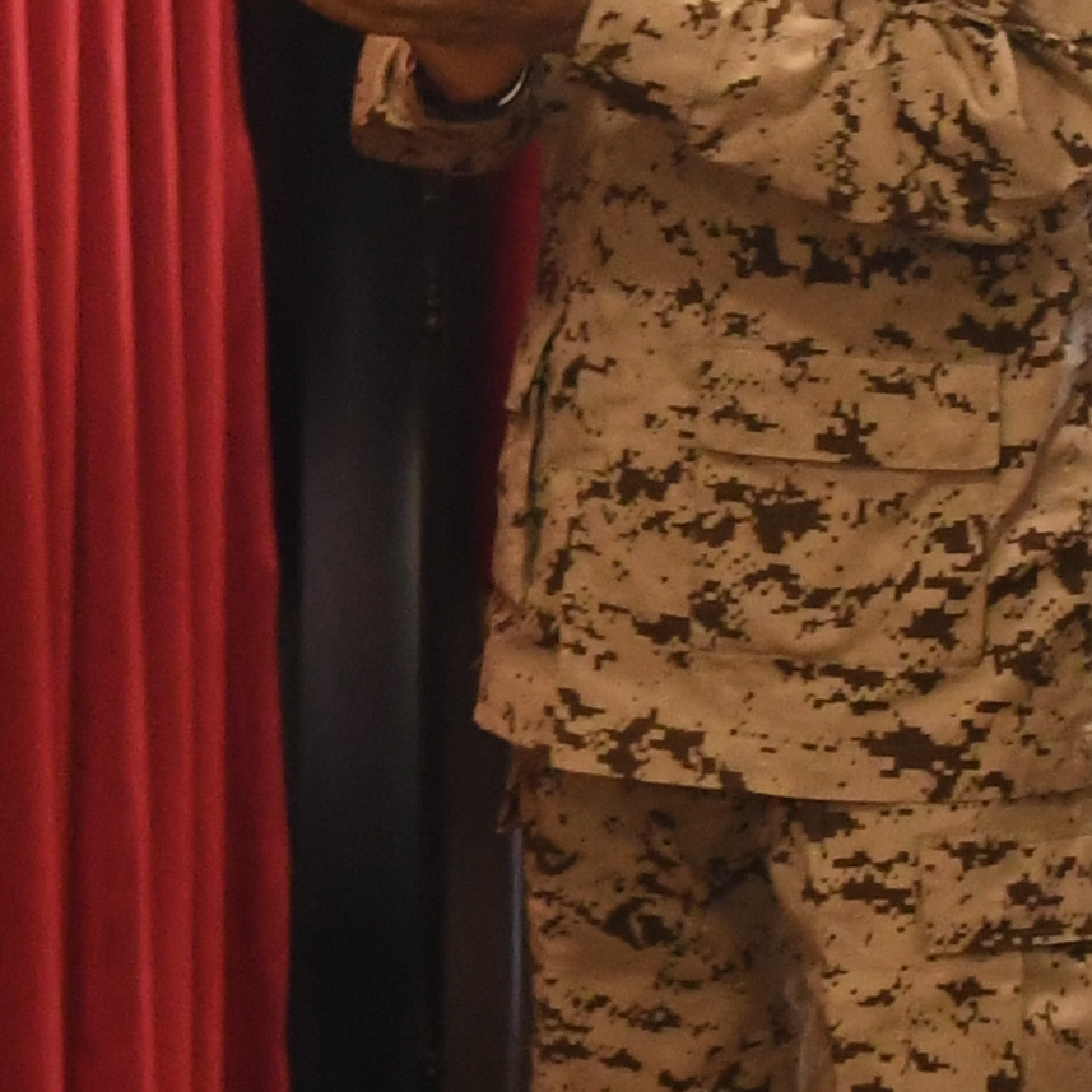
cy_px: -200
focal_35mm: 149
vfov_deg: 11.5
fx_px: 5318
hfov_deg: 11.6
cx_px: -32
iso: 2200
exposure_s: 1/60
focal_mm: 18
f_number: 8
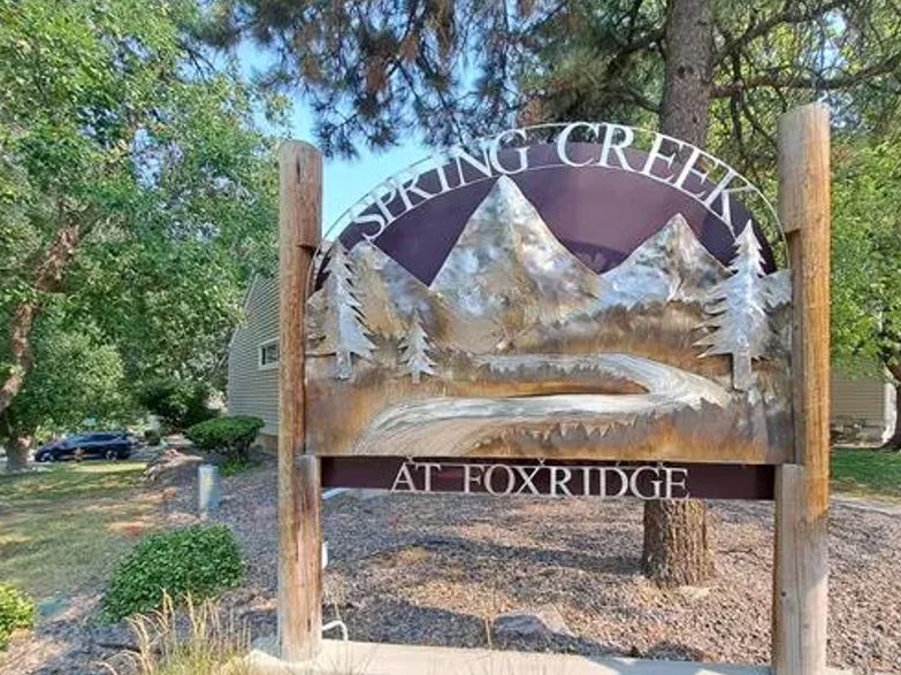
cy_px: 396
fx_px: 442
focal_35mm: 17
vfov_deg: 74.1
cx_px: 471
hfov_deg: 91.0
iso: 50
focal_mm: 1.74
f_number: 2.2
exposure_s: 1/453
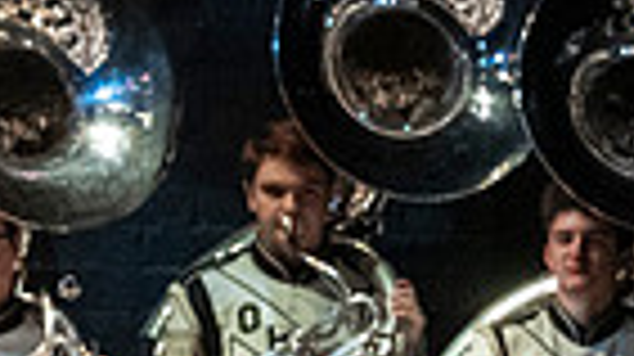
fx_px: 15720
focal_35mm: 936
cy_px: 825
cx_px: -553
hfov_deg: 2.3
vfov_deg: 1.3
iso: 4000
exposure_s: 1/500
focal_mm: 145
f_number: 4
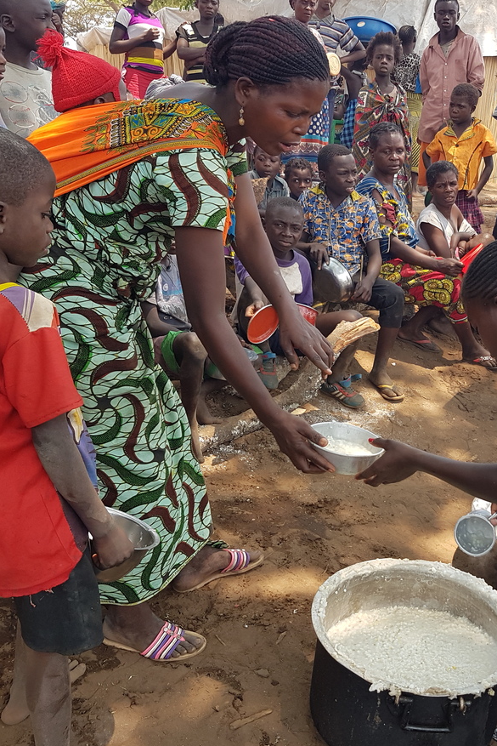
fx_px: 766
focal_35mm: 37
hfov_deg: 34.7
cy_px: 375
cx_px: 409
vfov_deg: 51.9
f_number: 1.7
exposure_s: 1/428
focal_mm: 4.2
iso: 40
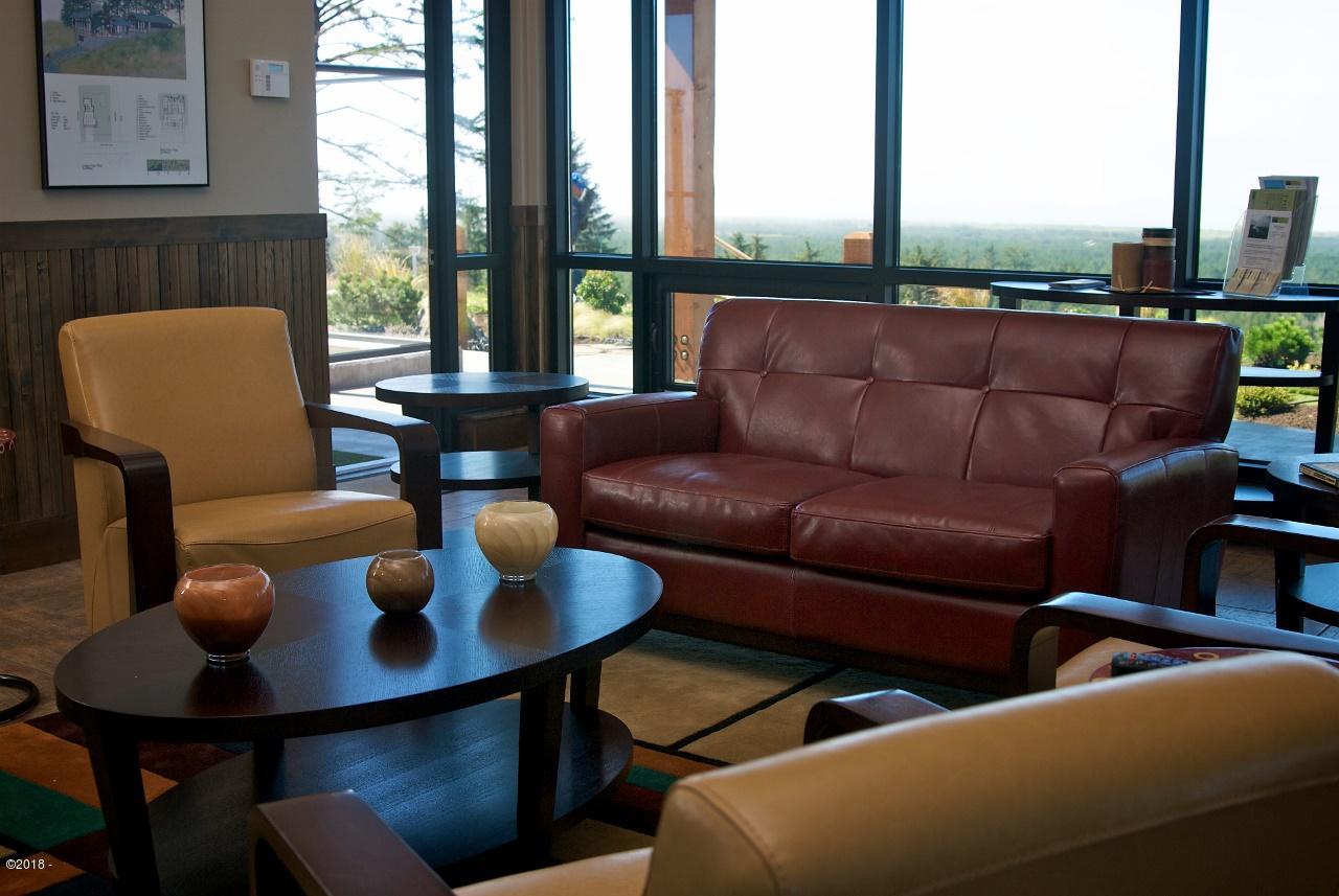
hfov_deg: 46.3
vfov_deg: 32.0
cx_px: 670
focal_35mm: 42
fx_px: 1564
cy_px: 448
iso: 100
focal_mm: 28
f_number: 4.5
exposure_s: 1/160
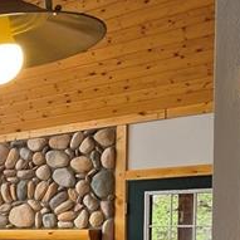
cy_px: 255
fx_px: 510
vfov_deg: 24.9
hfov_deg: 18.7
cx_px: -219
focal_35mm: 65
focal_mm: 2.2
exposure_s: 1/120
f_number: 1.9
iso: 16
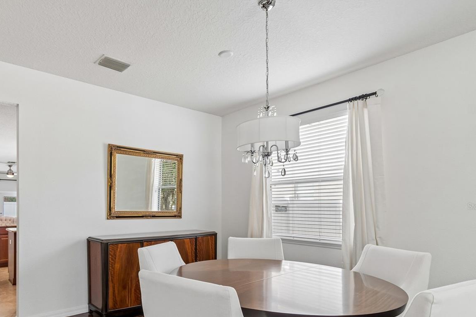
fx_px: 278
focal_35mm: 21
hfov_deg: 79.4
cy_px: 206
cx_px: 172
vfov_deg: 58.4
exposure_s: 1/6
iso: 100
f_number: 7.1
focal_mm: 10
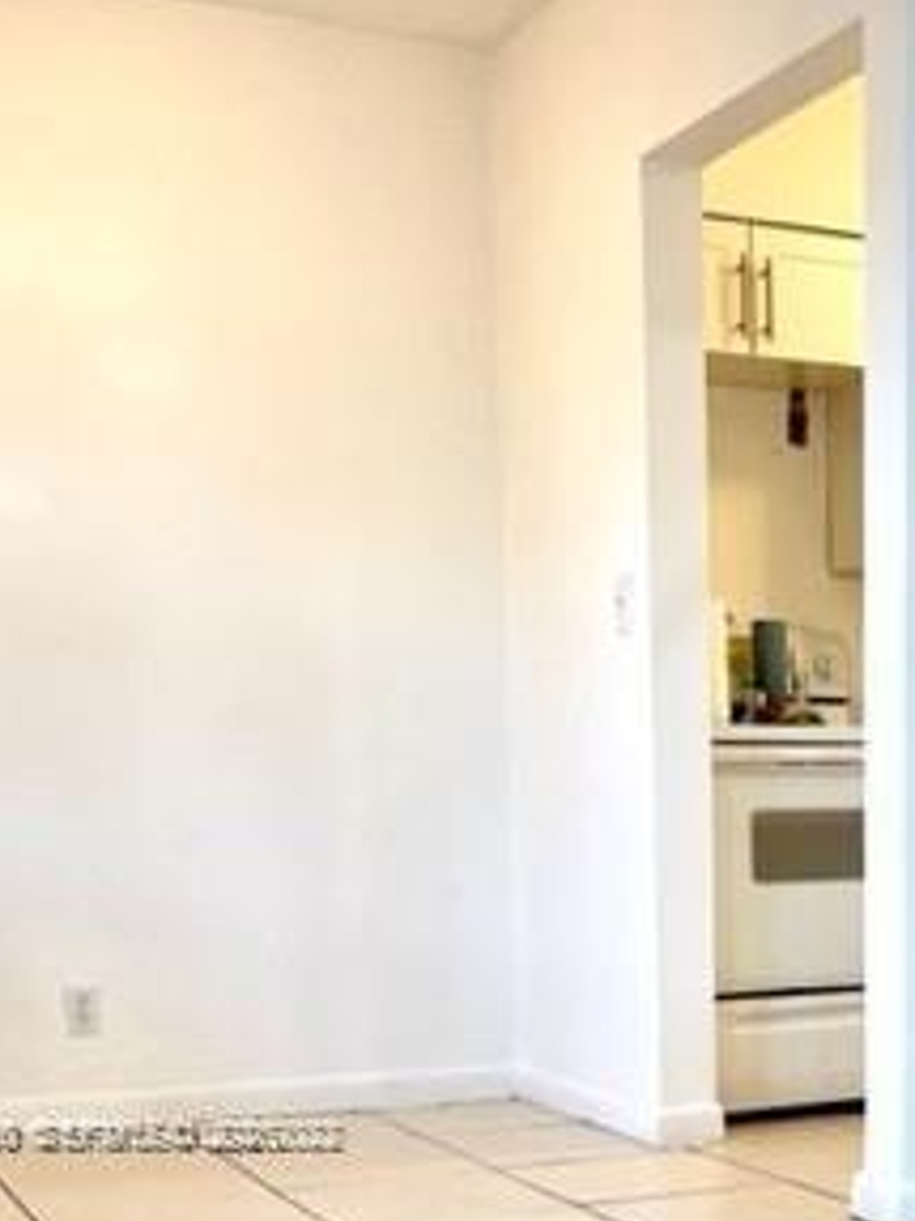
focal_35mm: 58
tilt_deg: -9.9
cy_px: 1136
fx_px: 2046
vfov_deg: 31.4
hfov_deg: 24.3
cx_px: 872
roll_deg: +0.0
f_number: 1.6
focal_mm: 5.1
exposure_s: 1/120
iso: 80
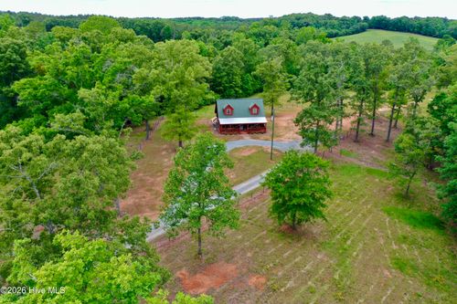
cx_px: 228
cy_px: 152
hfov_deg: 65.5
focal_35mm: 28
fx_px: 355
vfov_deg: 46.4
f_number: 4.5
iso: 100
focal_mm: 10.26
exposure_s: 1/200
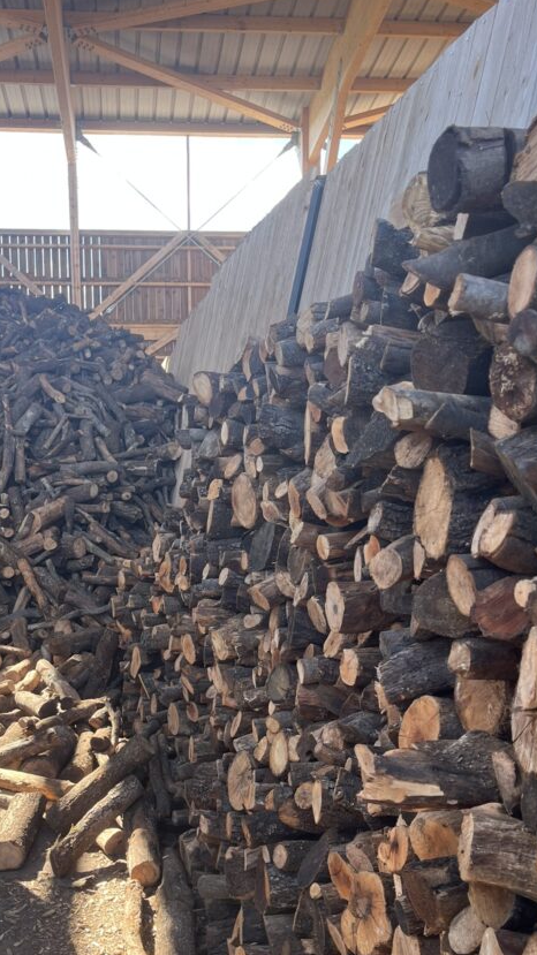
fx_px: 886
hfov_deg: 33.5
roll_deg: +1.5
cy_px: 540
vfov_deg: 56.4
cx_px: 199
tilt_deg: -4.3
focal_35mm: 35
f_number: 1.6
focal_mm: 5.1
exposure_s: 1/218
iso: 40
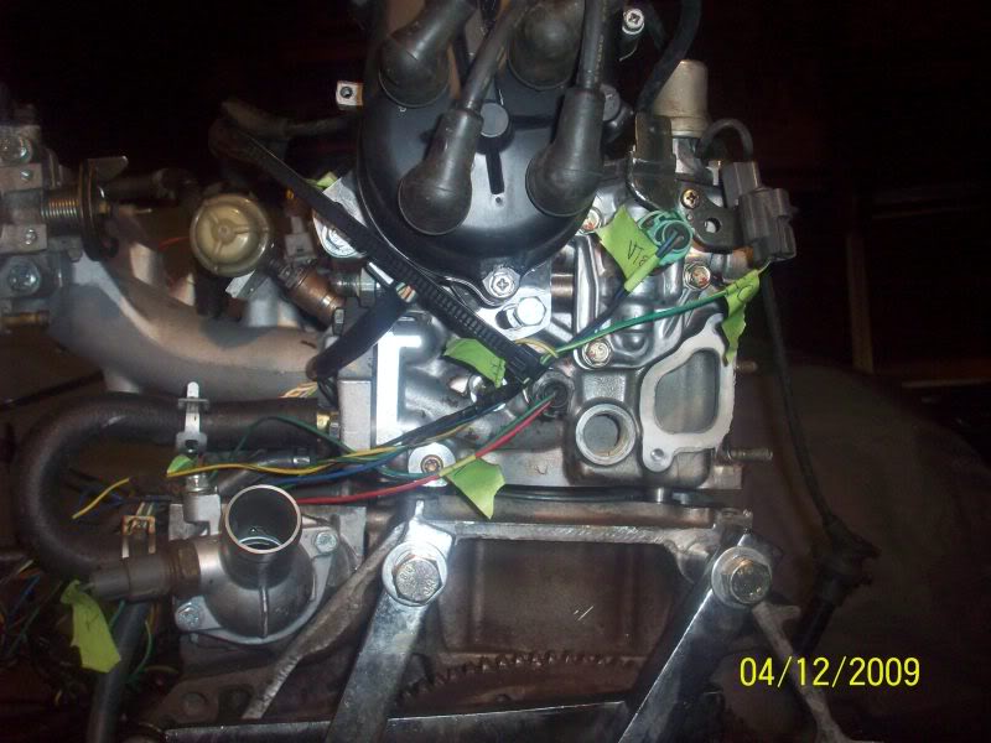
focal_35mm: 37
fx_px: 1059
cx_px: 496
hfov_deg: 50.1
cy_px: 372
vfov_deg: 38.7
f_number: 2.8
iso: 160
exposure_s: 1/64
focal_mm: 6.2
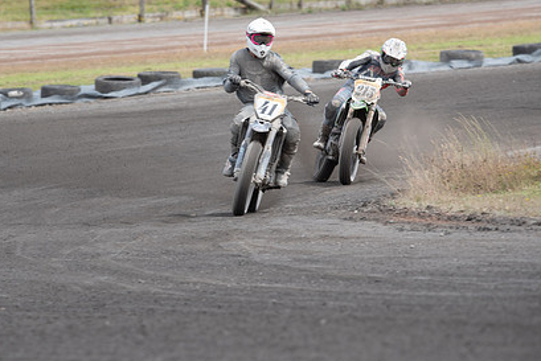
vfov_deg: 2.7
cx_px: 241
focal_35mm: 511
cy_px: 137
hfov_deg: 4.0
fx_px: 7681
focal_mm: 360
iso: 200
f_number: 7.1
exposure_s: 1/320
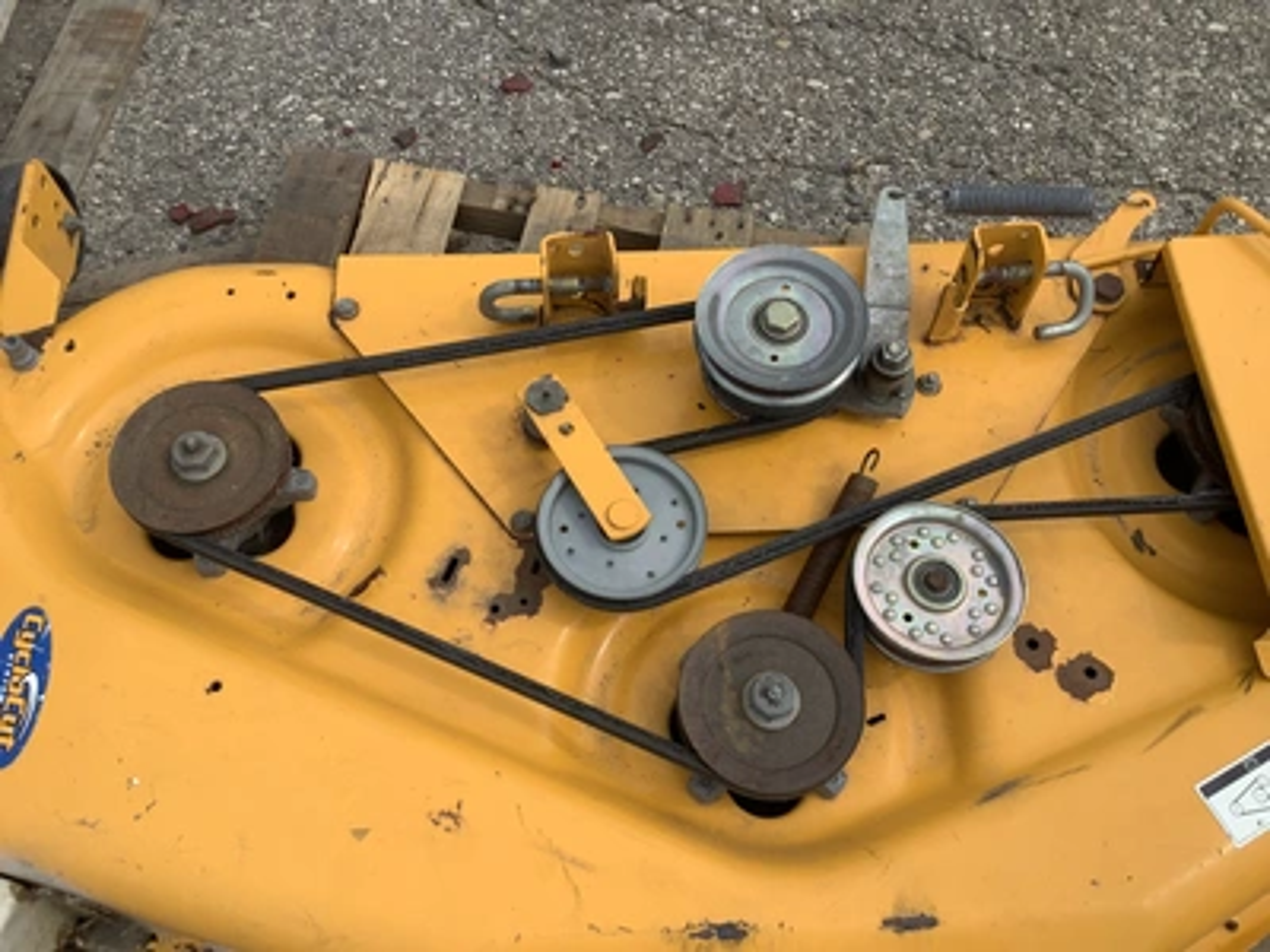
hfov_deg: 58.4
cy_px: 476
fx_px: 1137
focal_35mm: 31
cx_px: 635
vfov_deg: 45.4
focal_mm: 3.3
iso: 25
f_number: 2.4
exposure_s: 1/1116
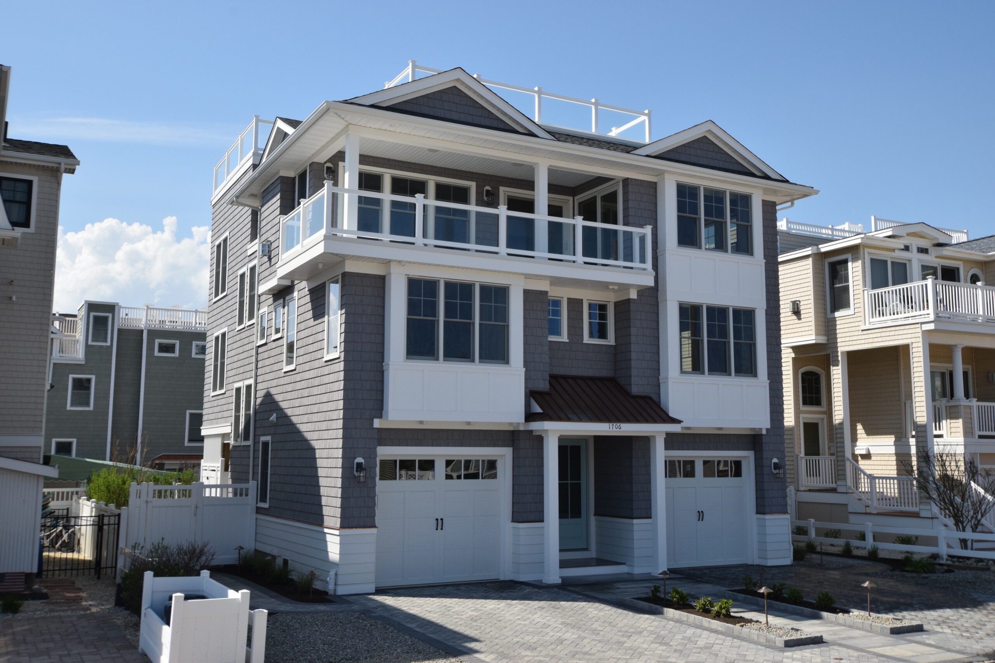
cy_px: 332
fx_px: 995
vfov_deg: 36.9
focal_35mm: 36
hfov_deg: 53.1
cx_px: 498
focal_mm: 24
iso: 640
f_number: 14
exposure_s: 1/640
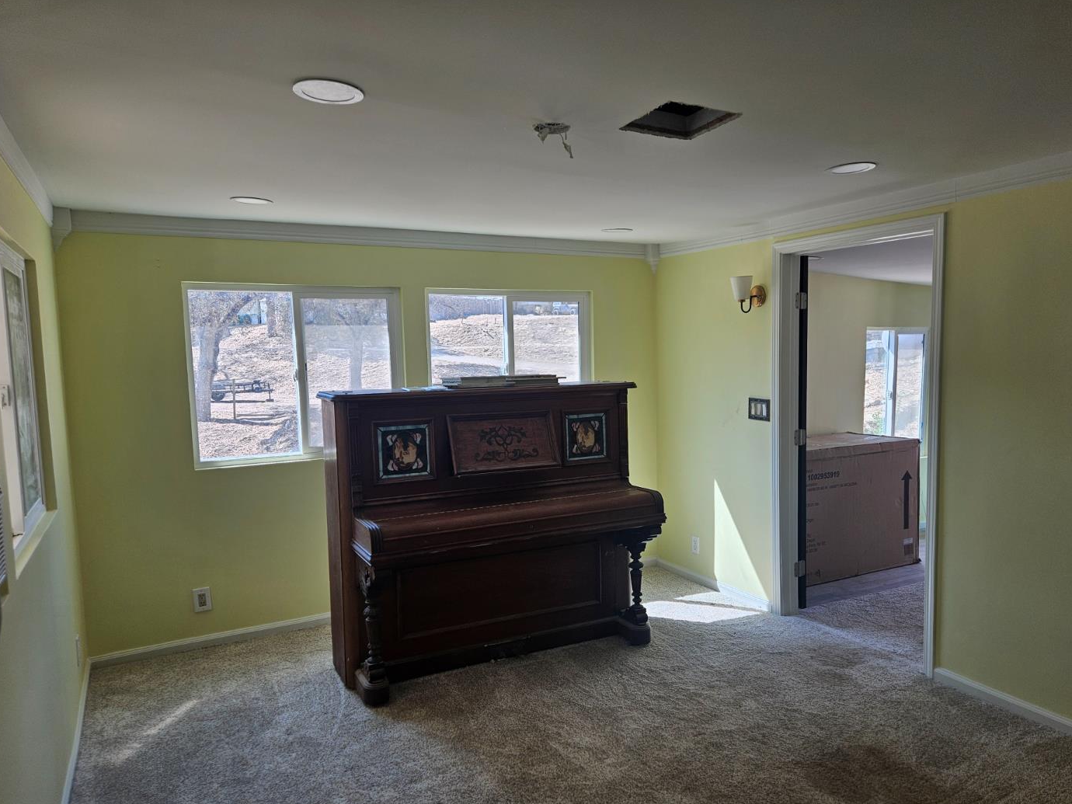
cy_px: 428
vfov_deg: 54.8
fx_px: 774
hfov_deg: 69.3
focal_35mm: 25
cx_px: 574
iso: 40
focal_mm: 5.4
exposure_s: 1/180
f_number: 1.8
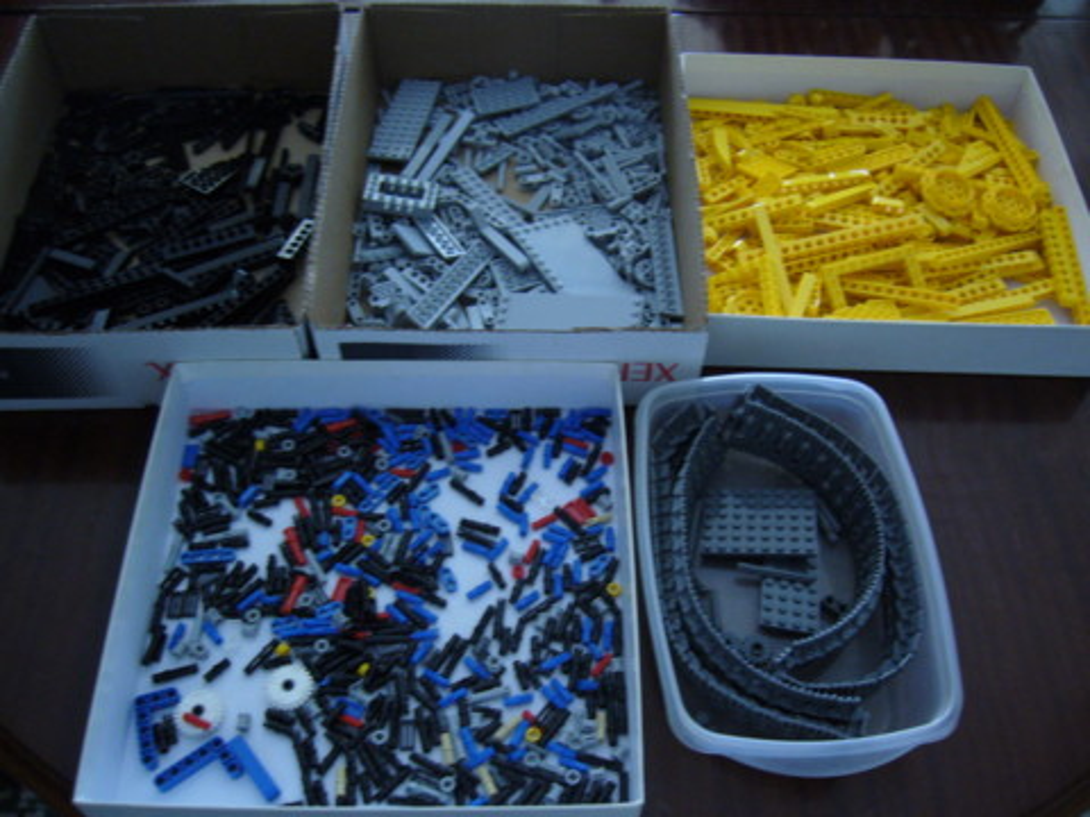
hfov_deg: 52.6
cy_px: 408
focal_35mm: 35
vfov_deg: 40.7
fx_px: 1102
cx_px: 545
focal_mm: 5.8
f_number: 2.8
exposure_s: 1/8
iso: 200
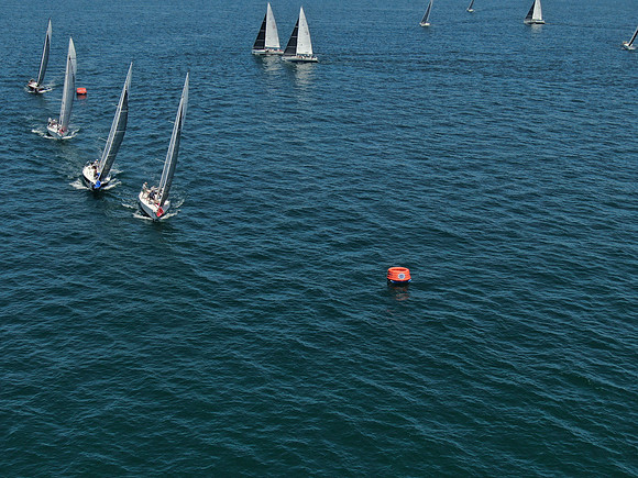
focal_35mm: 48
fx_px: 885
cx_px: 319
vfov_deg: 30.3
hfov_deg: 39.7
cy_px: 239
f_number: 3.8
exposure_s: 1/1000
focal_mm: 8.6
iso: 100
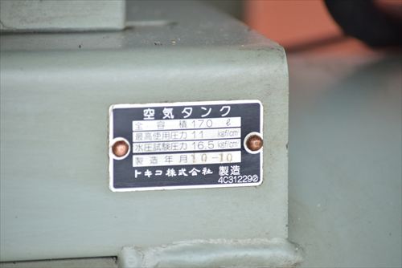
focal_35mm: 330
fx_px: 3687
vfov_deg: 4.2
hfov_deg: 6.2
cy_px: 134
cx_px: 201
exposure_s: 1/320
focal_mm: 220
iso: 1250
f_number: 6.3
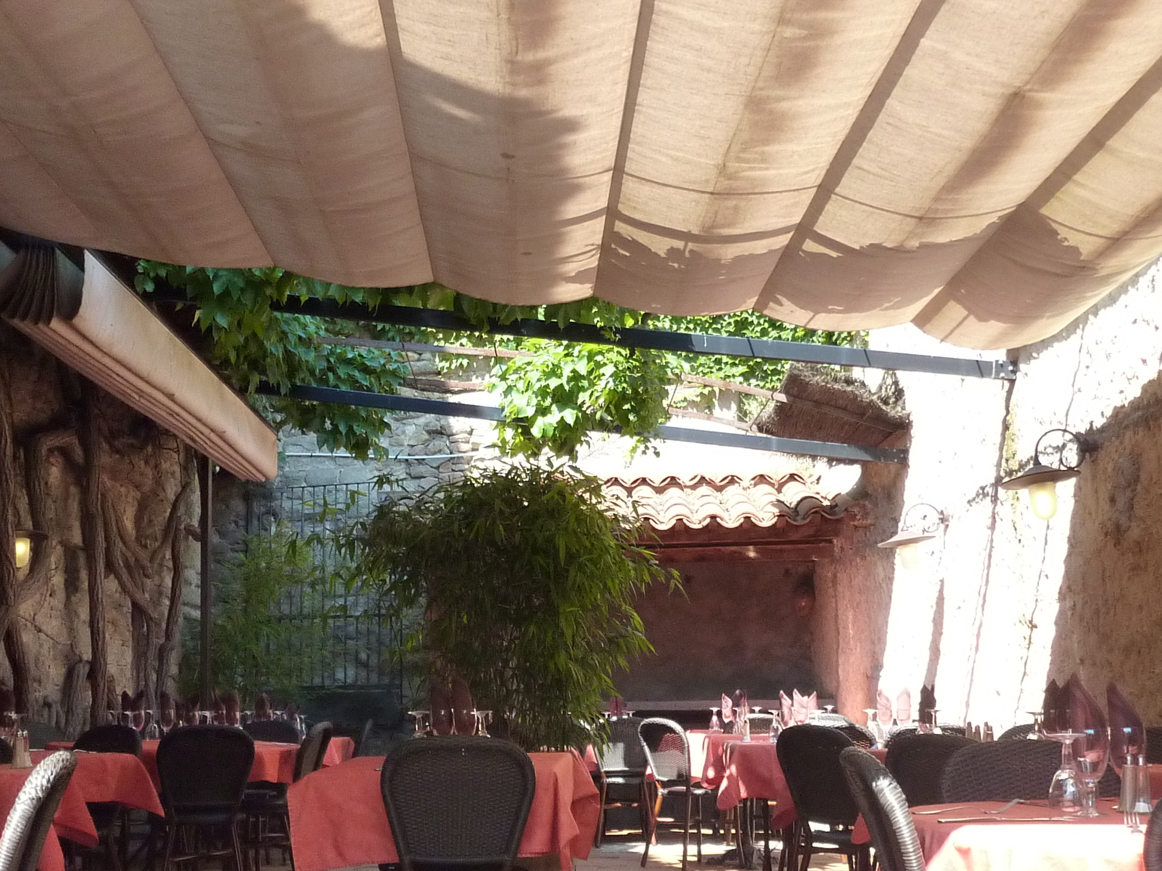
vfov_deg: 32.3
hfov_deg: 42.8
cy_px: 643
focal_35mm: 44
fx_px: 1477
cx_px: 499
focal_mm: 4.1
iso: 320
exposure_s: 1/250
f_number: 3.5
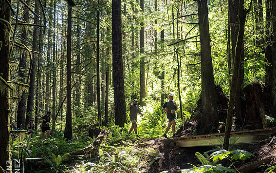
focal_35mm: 51
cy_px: 105
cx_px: 140
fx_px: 384
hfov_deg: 39.6
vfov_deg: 25.3
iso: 1250
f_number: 2.8
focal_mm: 23
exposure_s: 1/1000
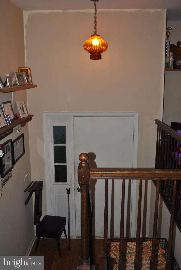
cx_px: 90
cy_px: 135
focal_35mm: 33
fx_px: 248
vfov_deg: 57.2
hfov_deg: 40.1
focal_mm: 22
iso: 200
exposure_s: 1/60
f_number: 4
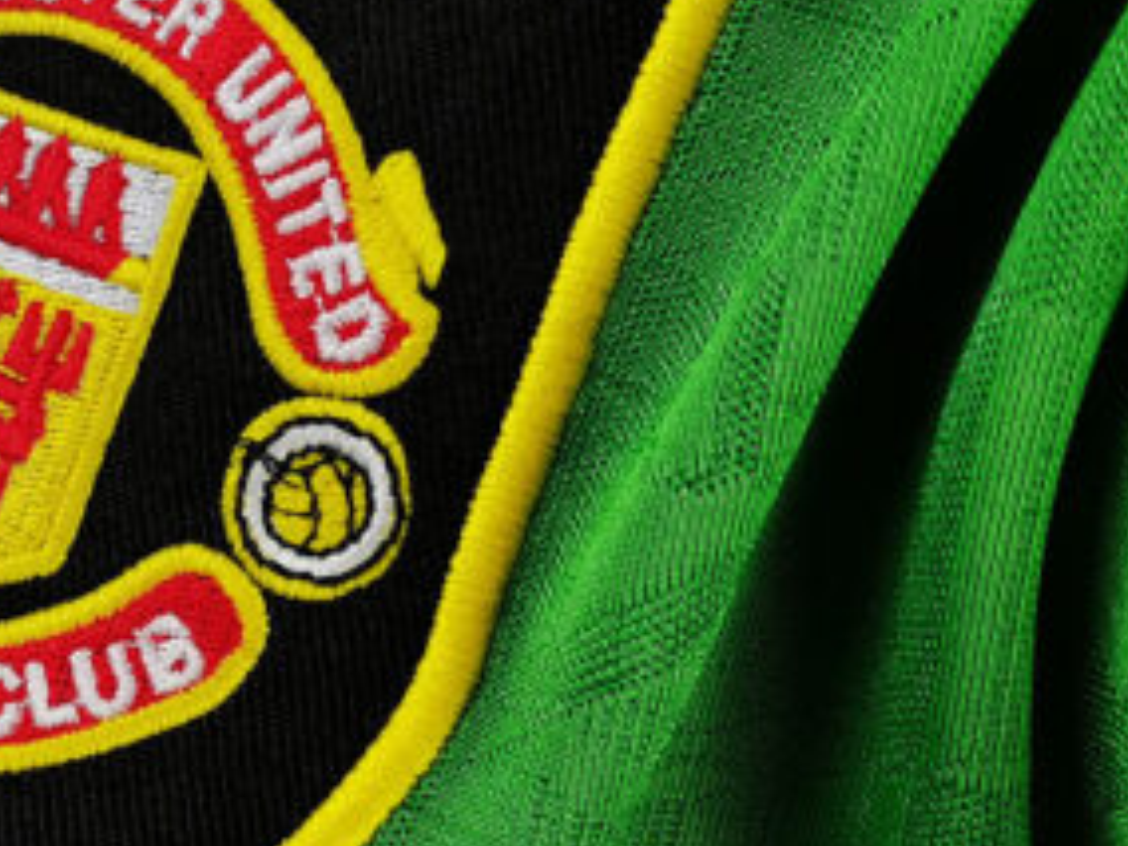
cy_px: 389
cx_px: -44
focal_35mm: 93
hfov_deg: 20.3
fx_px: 3031
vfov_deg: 15.9
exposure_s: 1/100
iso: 200
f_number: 1.8
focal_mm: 5.58
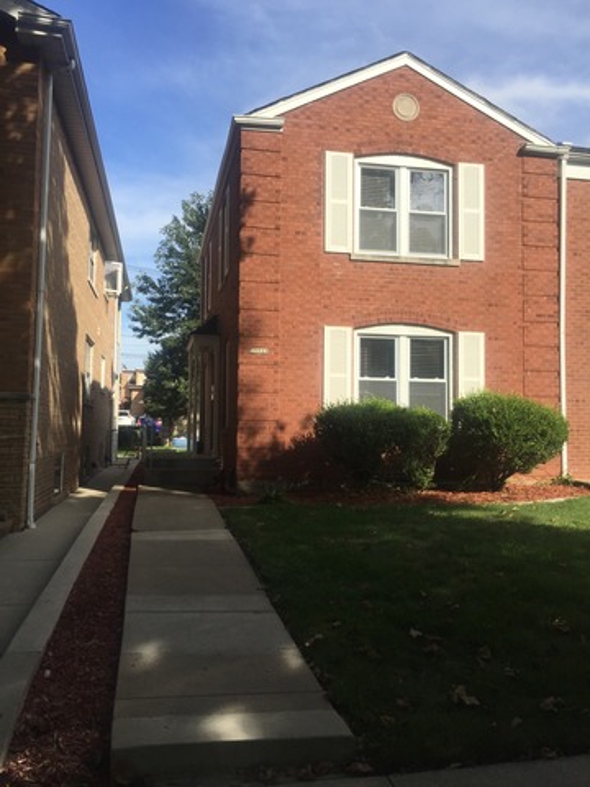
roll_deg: -0.5
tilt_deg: +5.4
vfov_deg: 61.7
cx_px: 295
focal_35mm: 29
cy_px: 394
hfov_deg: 48.2
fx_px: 659
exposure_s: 1/1647
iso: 32
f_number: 2.2
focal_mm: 4.15
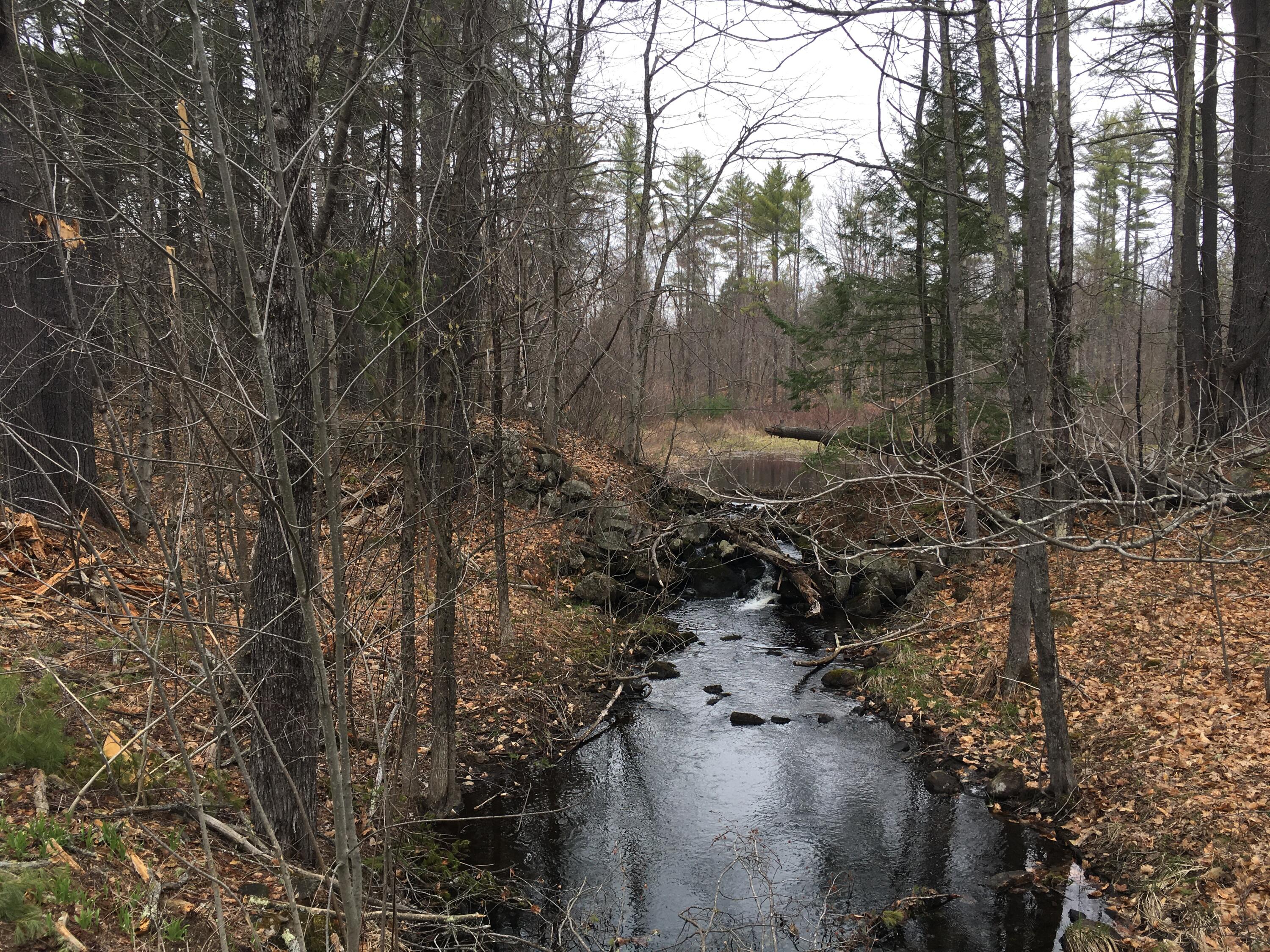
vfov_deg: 48.2
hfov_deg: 61.7
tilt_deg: -4.1
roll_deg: -0.3
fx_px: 1064
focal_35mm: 29
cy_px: 476
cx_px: 635
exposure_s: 1/349
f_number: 2.2
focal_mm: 4.15
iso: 25
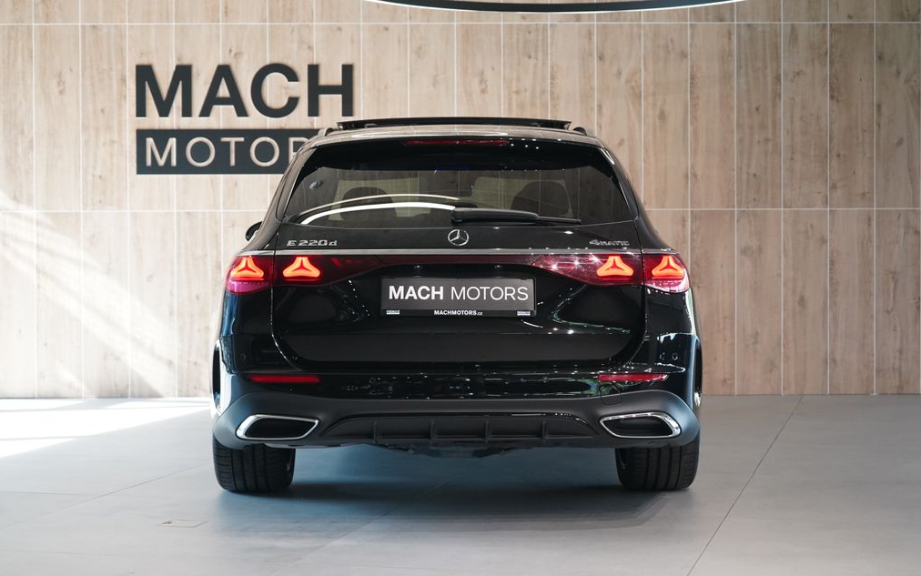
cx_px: 463
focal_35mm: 66
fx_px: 1657
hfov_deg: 31.1
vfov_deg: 19.7
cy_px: 282
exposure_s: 1/160
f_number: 5.6
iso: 4000
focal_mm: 64
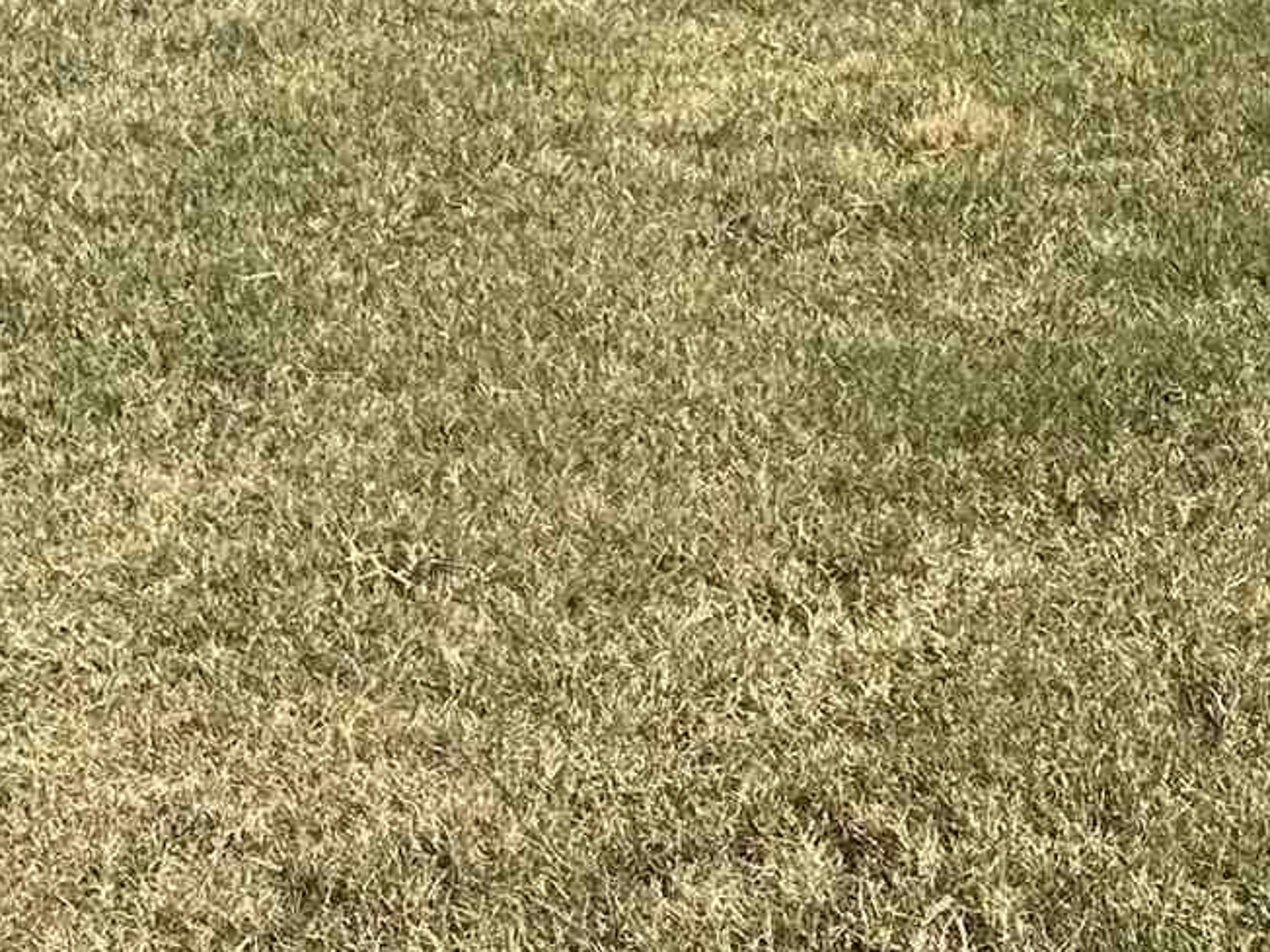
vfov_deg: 12.1
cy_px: -753
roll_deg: +0.3
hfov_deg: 16.9
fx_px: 4146
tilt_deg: -6.5
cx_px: 1365
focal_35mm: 113
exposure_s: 1/4348
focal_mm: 6.86
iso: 80
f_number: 1.78
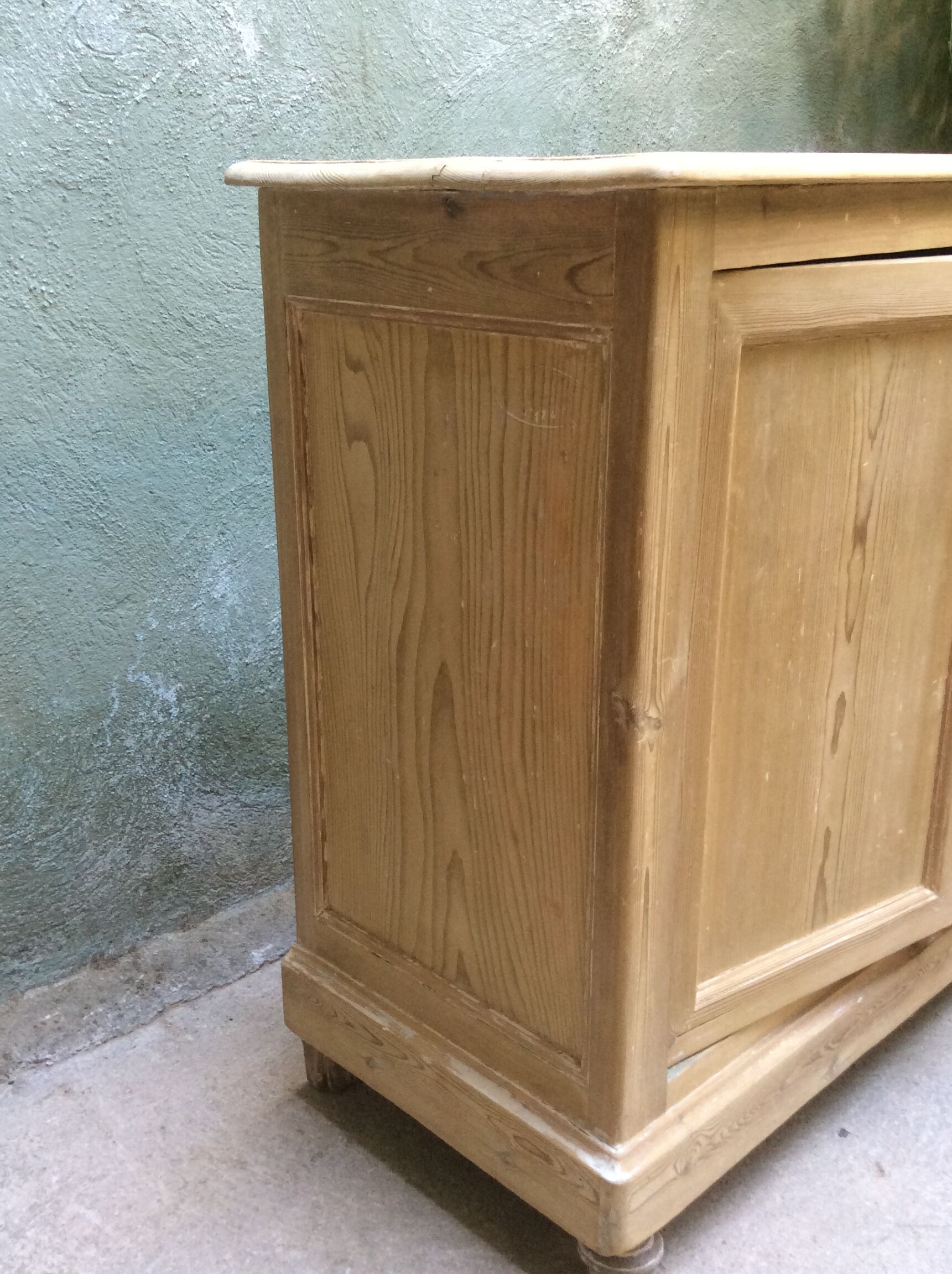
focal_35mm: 36
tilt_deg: -19.3
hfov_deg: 39.6
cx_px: 474
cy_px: 652
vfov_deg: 51.4
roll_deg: +1.3
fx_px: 1324
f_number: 2.4
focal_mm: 3.3
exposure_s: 1/25
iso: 80
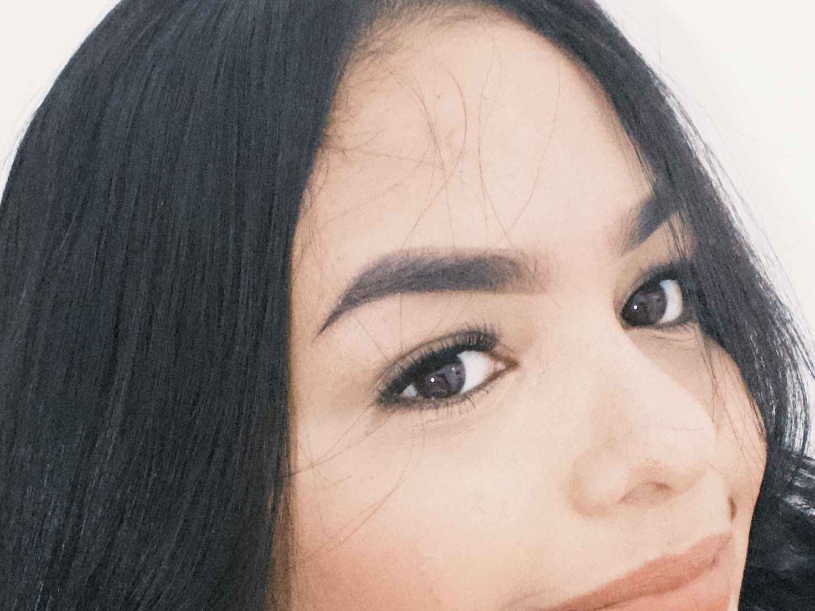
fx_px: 1483
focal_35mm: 63
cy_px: 579
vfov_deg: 22.6
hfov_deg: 30.7
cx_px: 350
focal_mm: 2.71
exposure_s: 1/60
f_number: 2.2
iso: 160
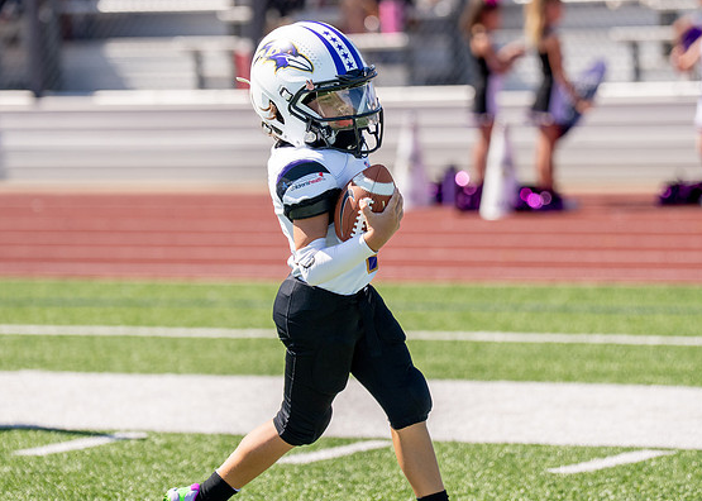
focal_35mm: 232
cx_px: 343
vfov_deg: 6.2
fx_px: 4624
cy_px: 246
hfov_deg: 8.7
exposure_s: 1/4000
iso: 200
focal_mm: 144
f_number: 2.8
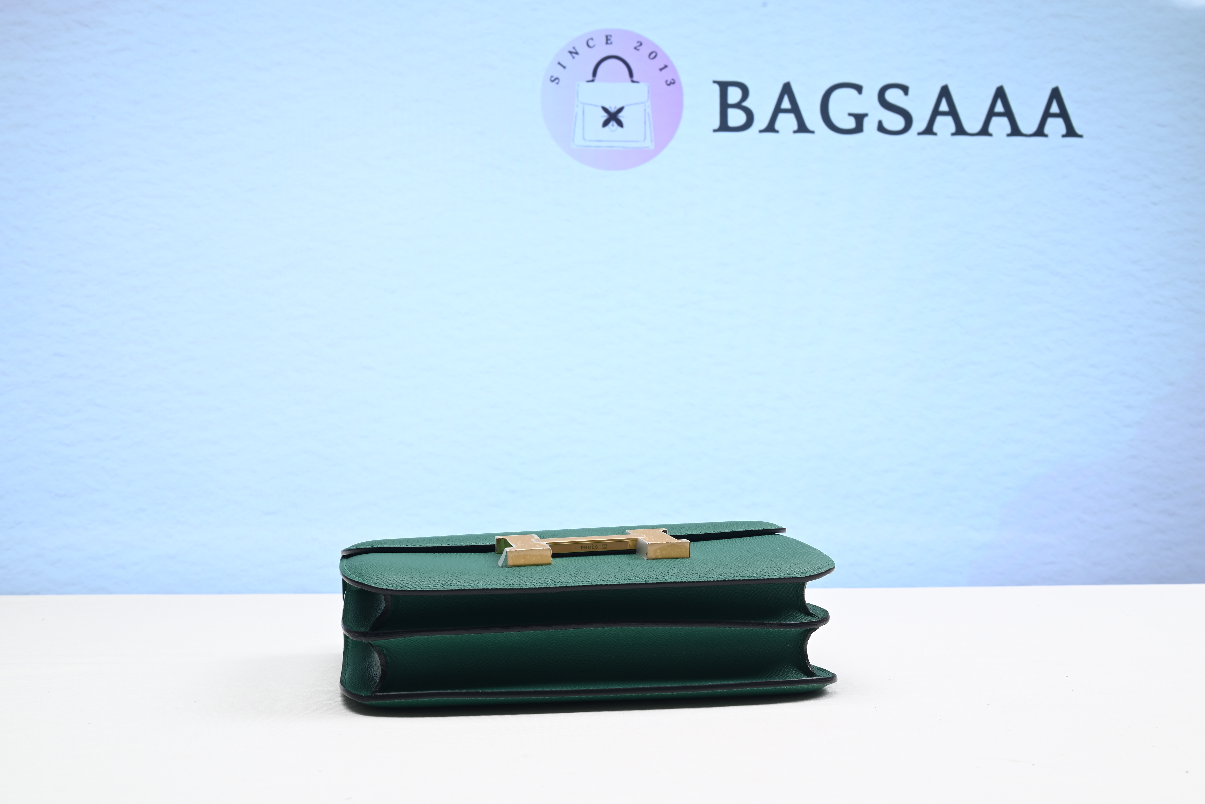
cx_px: 602
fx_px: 1306
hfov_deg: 49.5
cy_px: 402
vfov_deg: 34.2
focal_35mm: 39
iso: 100
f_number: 16
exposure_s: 1/2
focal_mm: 39
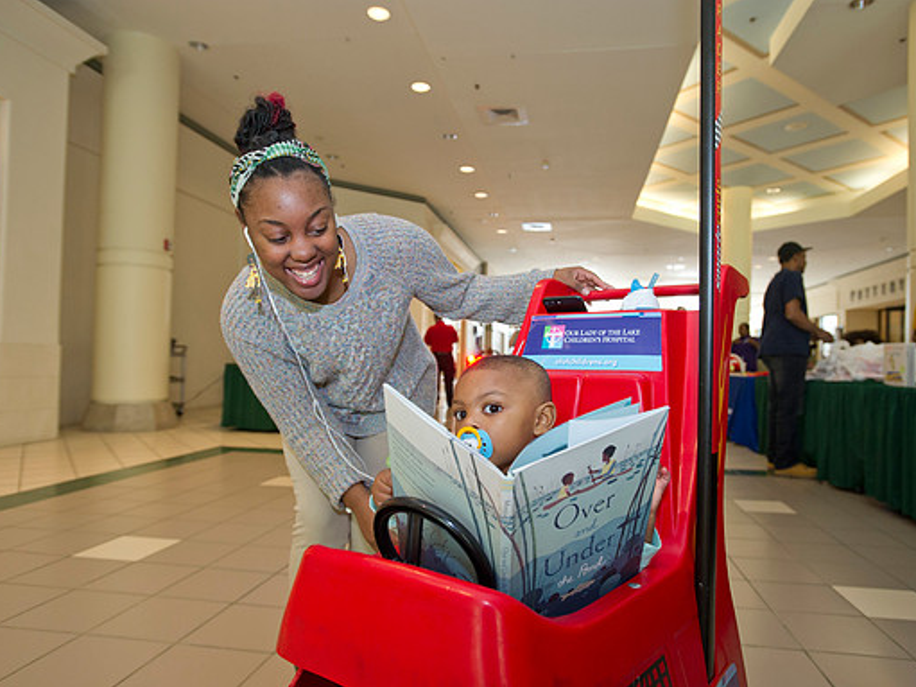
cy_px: 344
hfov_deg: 71.6
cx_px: 480
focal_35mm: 24
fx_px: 635
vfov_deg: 56.8
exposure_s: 1/250
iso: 1250
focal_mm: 22
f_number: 3.5
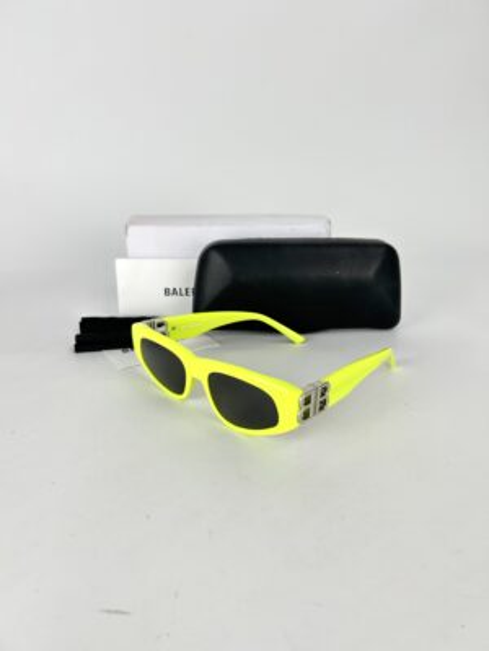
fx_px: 490
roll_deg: -0.1
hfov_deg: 53.1
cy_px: 326
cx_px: 244
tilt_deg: -22.3
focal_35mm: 26
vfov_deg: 67.3
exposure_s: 1/141
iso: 32
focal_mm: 5.7
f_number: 1.5
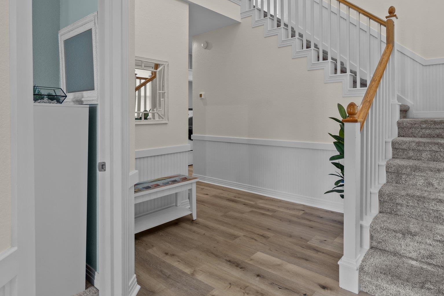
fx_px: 247
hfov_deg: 81.5
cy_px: 115
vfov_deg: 61.3
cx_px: 292
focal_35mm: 20
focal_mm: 10
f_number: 8
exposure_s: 1/1.25
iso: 100
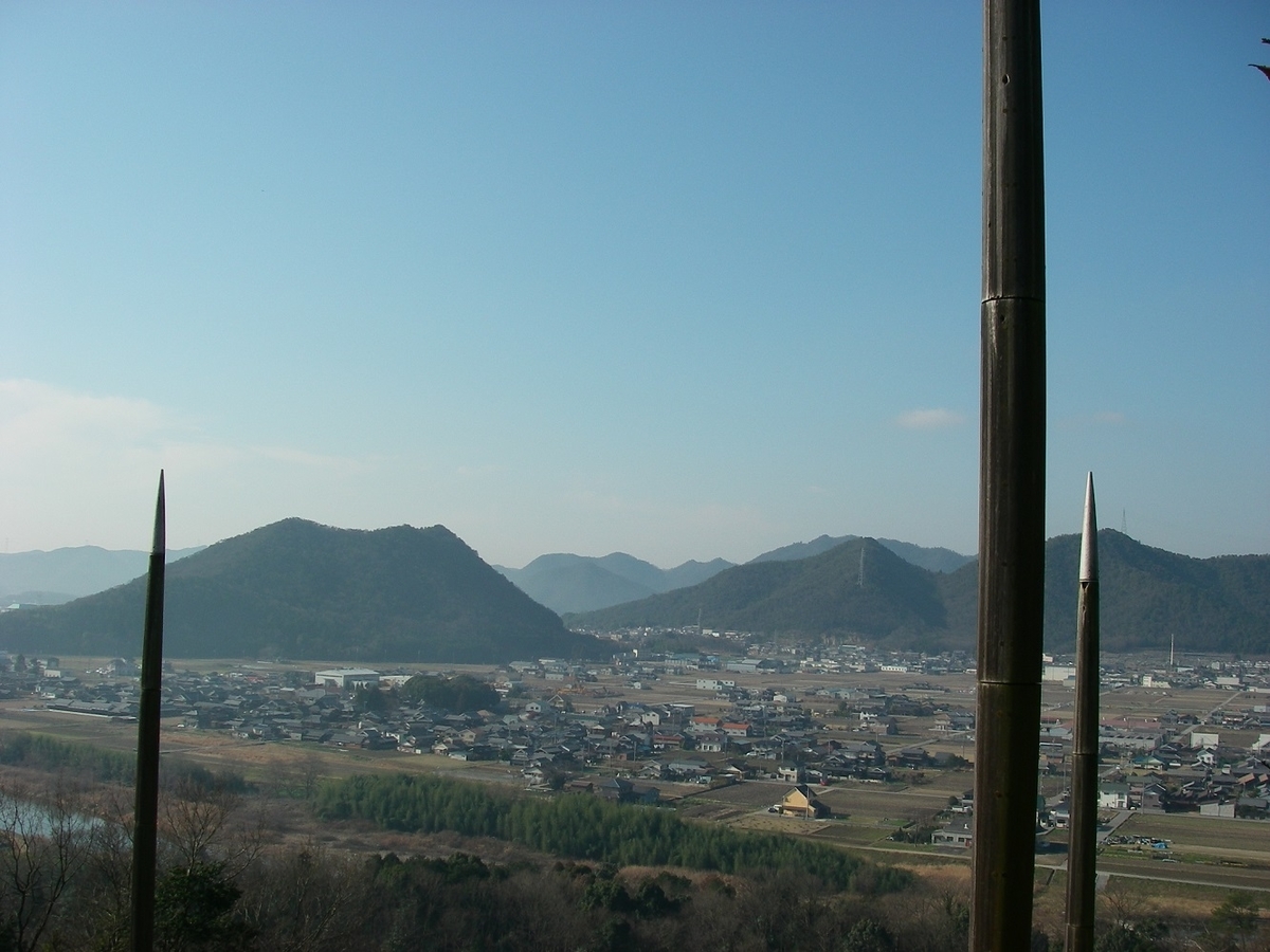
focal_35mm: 38
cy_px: 476
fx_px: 1394
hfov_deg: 49.0
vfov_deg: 37.7
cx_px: 635
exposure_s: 1/250
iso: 64
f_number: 6.6
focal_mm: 6.3
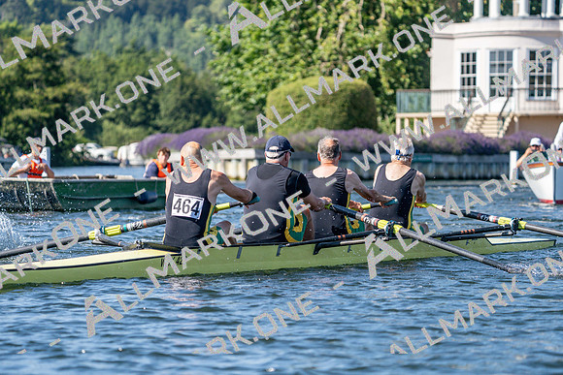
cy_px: 188
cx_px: 282
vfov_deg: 6.9
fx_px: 3128
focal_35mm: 200
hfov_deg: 10.3
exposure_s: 1/1600
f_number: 5.6
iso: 320
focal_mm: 200
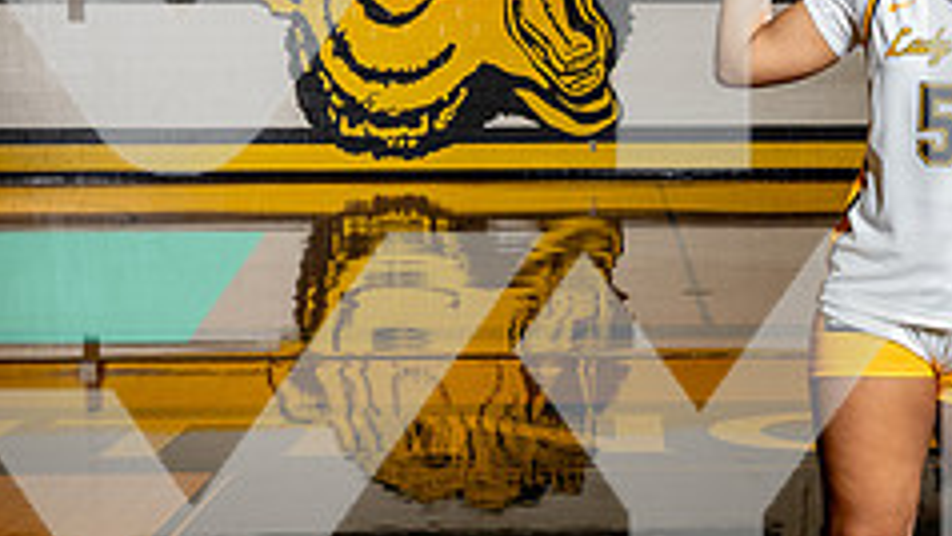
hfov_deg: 23.3
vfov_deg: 13.4
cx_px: 755
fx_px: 2272
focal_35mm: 90
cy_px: 409
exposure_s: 1/250
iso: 800
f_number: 8
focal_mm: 32
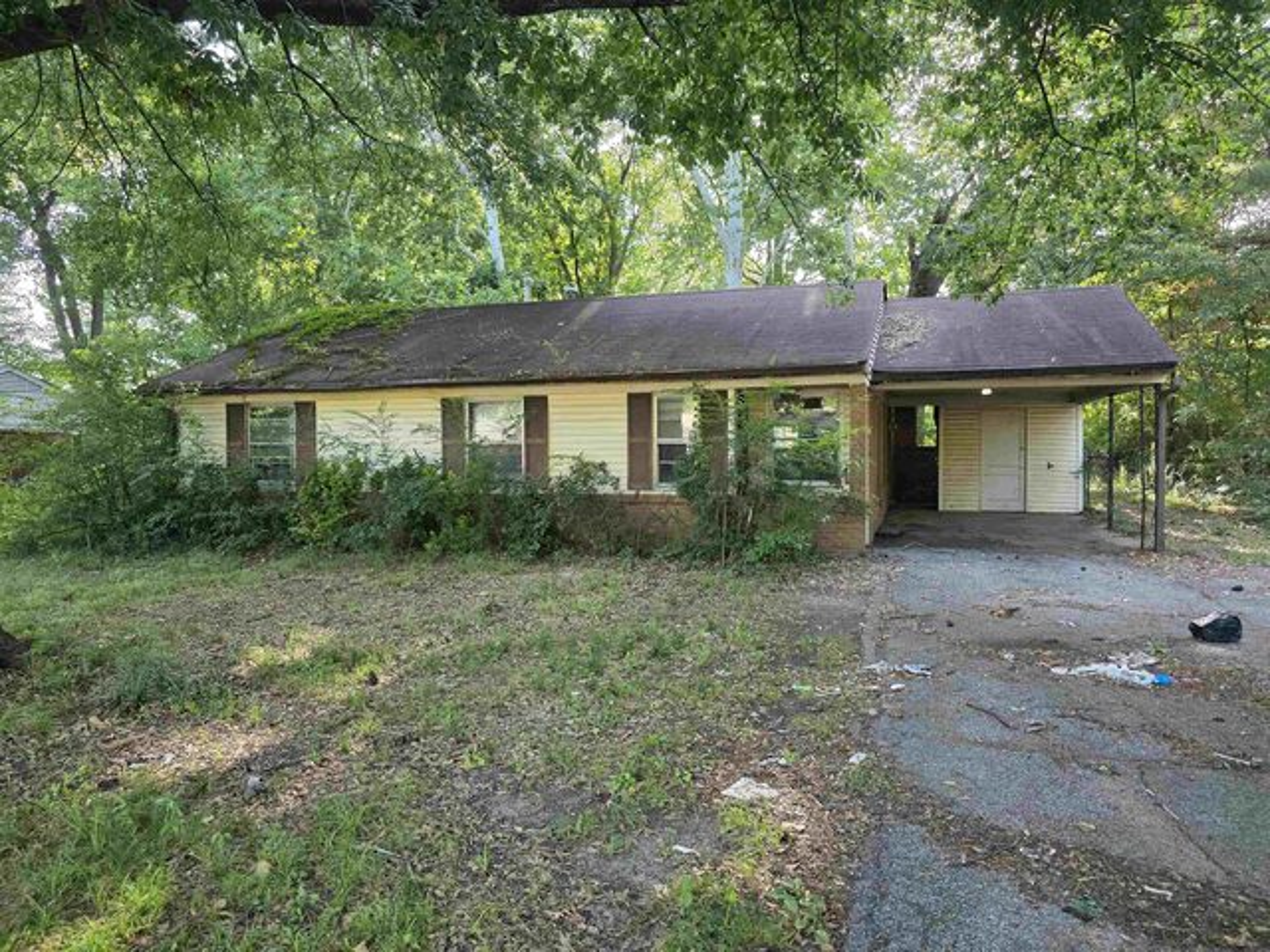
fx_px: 844
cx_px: 635
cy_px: 476
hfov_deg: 73.9
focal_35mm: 23
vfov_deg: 58.9
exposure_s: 1/180
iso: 160
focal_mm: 6.3
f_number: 1.7
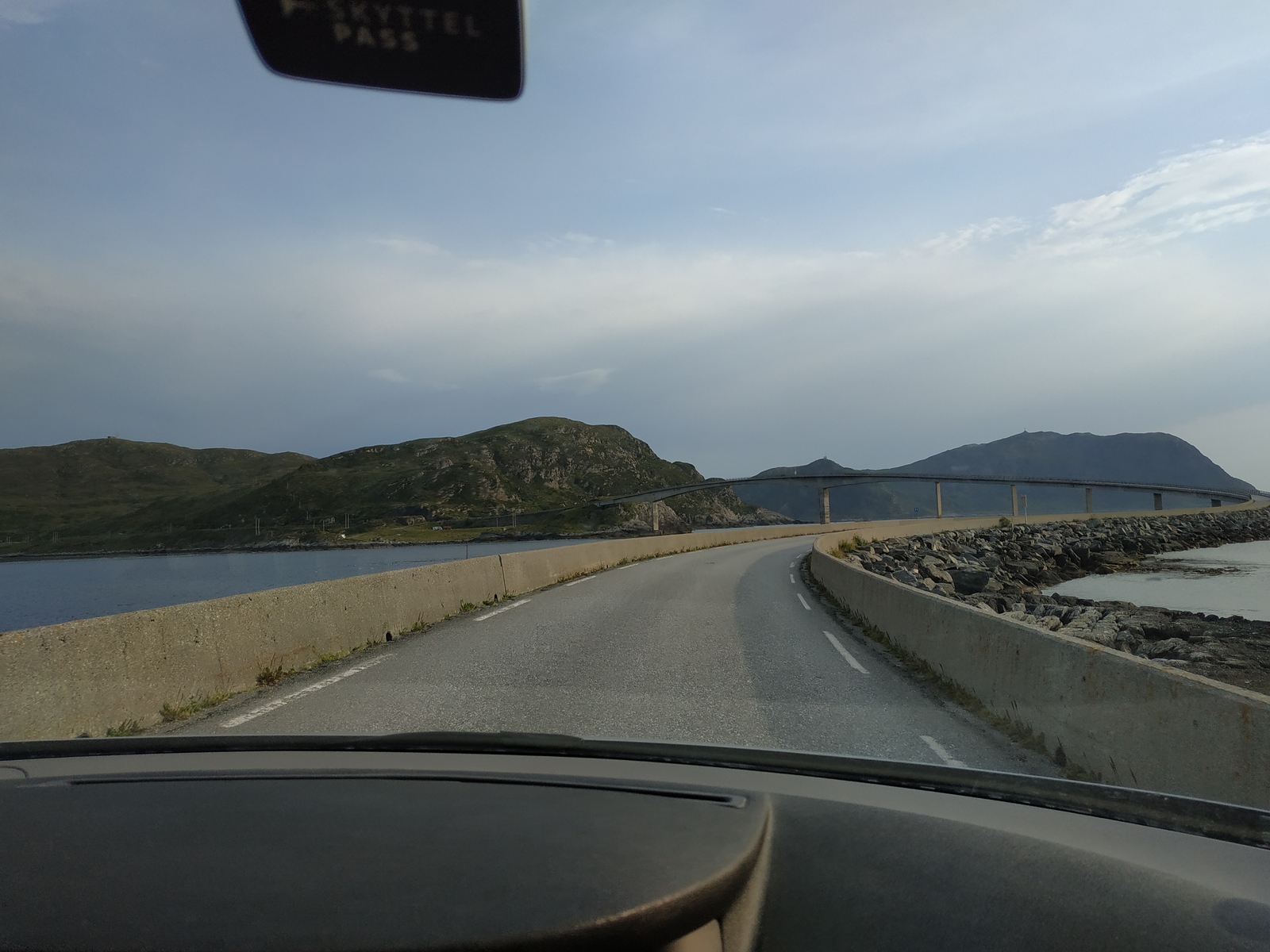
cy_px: 476
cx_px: 635
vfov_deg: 56.8
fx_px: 881
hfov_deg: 71.6
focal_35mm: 24
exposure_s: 1/1211
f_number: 1.9
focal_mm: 3.94
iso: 100
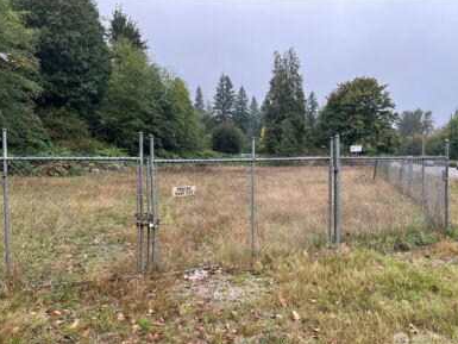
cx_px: 232
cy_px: 174
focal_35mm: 27
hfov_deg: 65.3
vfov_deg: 51.4
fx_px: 357
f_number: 1.5
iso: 50
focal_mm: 5.7
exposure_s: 1/687
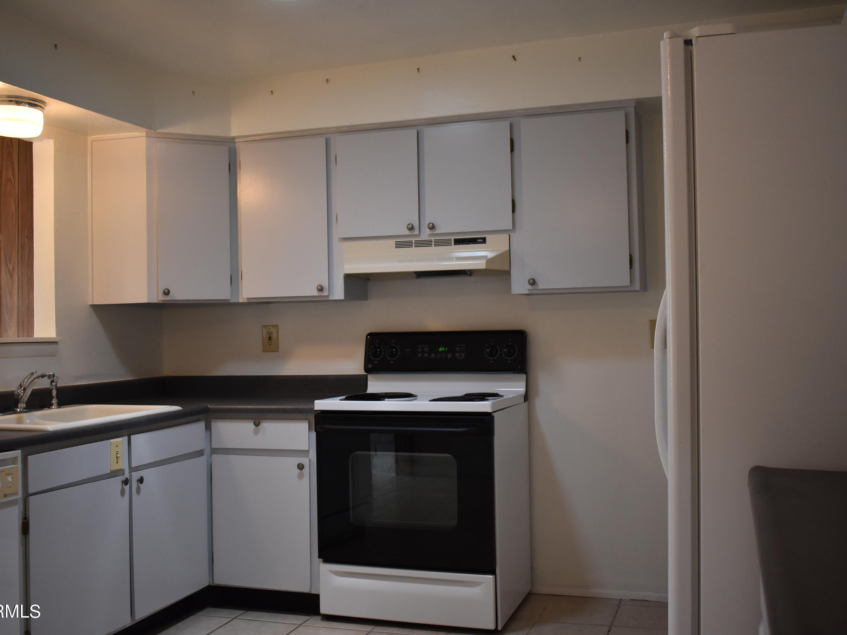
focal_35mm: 38
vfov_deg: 38.1
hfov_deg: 49.5
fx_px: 919
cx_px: 412
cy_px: 316
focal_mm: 23
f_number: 3.8
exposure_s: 1/160
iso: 800
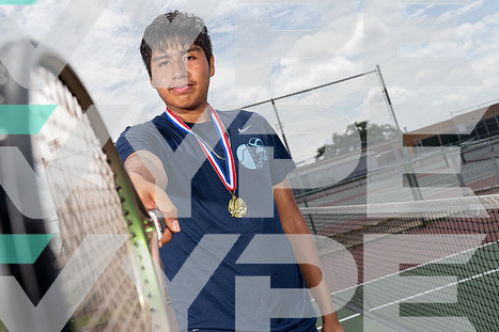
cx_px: 218
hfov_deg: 47.3
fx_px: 568
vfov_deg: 32.6
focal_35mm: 41
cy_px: 162
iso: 250
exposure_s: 1/1250
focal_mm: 33
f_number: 6.3
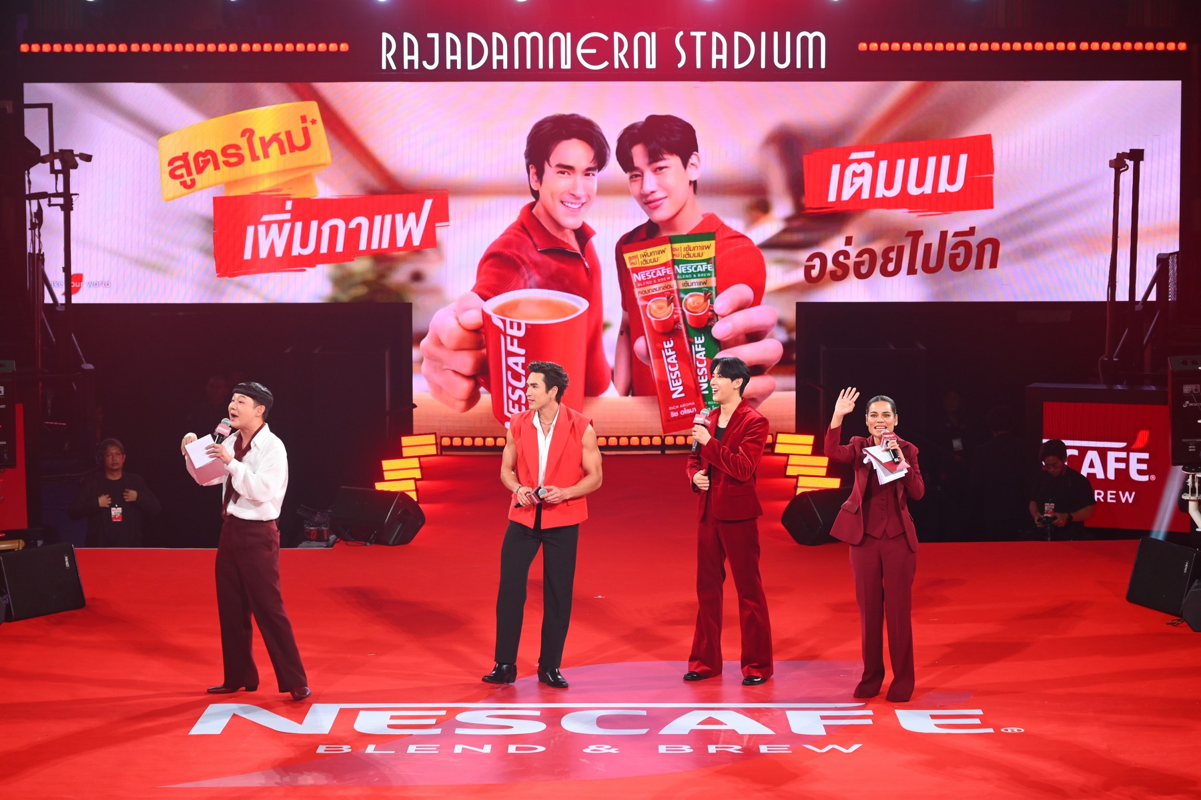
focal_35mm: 90
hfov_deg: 22.6
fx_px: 3001
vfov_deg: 15.2
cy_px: 400
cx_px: 600
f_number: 4.5
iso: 640
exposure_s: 1/160
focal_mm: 90
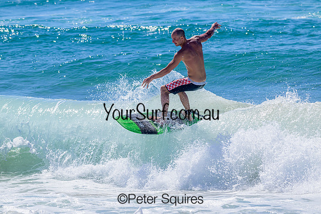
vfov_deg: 3.9
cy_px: 107
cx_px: 161
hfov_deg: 5.9
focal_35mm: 350
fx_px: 3125
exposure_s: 1/2000
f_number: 11
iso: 900
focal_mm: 350
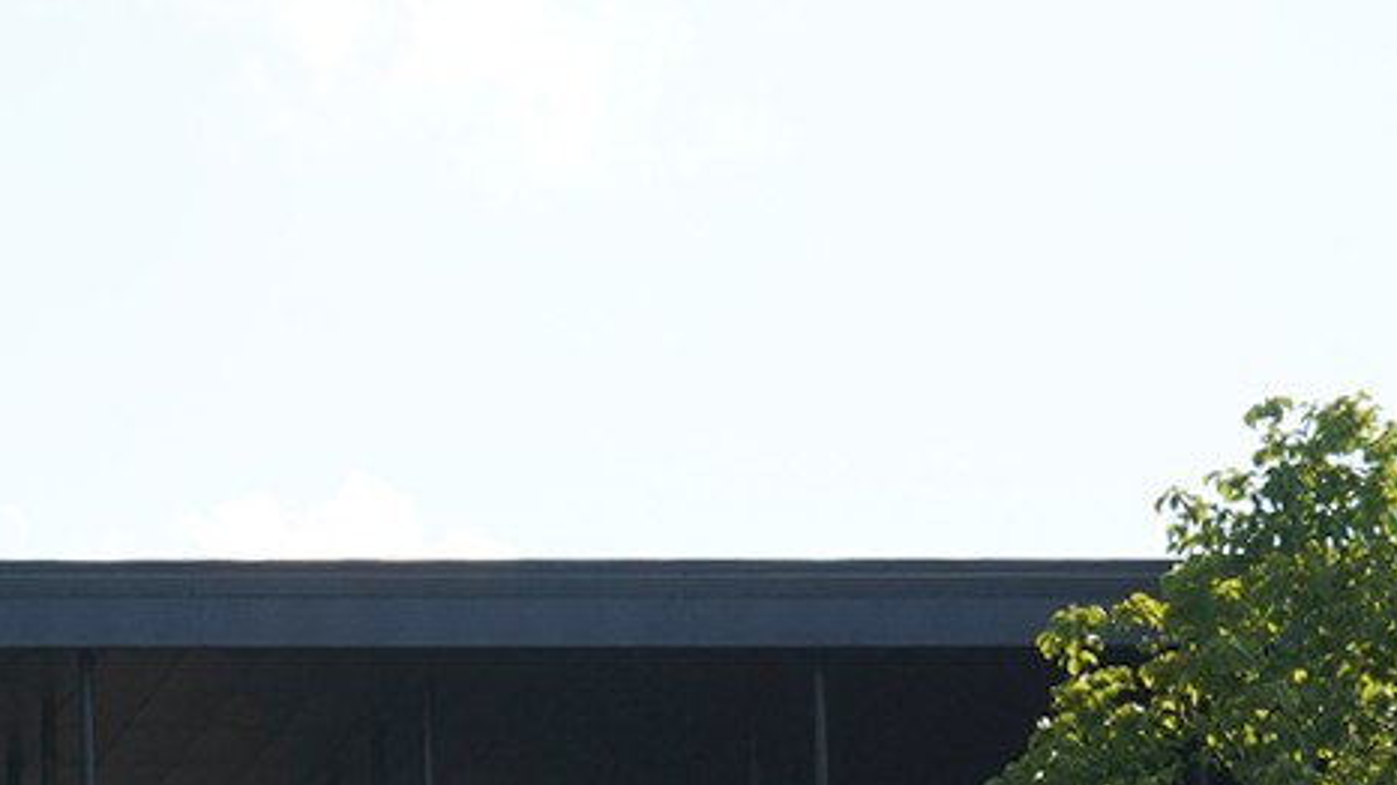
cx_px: -513
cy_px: 1492
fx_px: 8334
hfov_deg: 9.4
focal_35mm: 225
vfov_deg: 5.3
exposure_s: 1/100
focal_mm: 50
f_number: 20
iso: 800
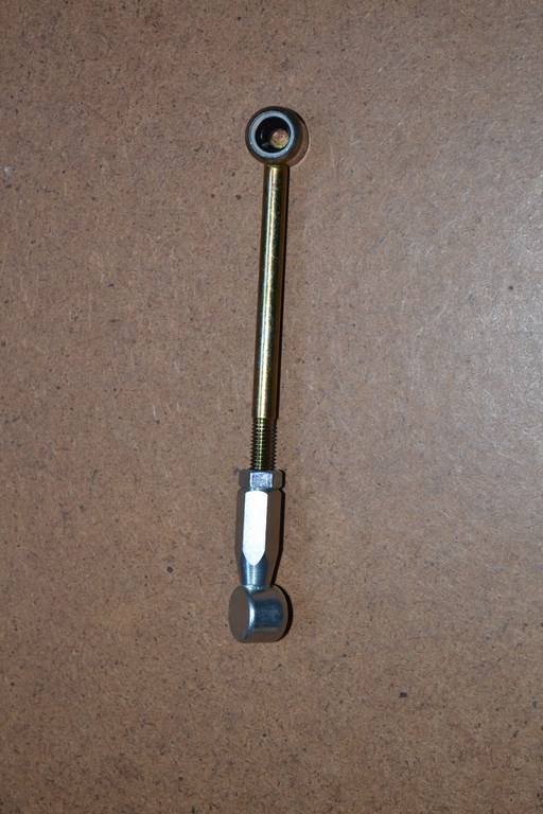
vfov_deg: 24.6
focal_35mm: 82
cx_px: 272
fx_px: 1866
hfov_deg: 16.6
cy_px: 407
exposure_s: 1/60
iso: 1100
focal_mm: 55
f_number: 5.6
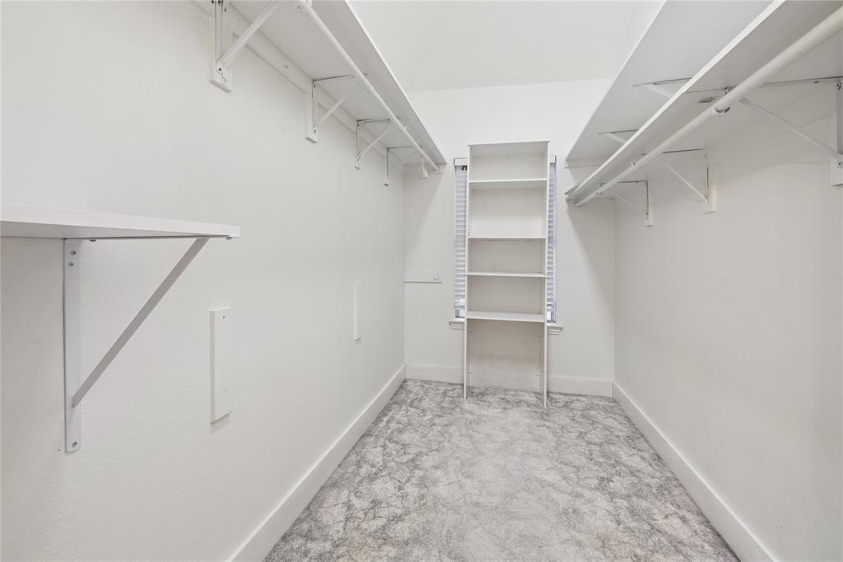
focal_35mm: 15
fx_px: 351
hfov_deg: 100.4
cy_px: 281
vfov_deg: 77.3
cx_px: 422
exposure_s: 1/3.33
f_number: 9
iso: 200
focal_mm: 10
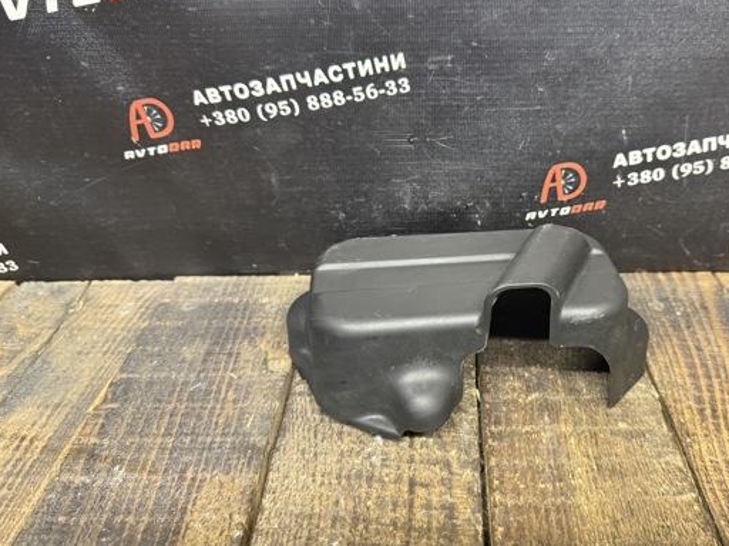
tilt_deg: -30.5
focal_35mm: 30
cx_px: 451
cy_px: 253
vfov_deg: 46.8
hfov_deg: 59.3
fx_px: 632
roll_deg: +0.5
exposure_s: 1/50
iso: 500
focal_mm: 6.76
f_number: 1.78
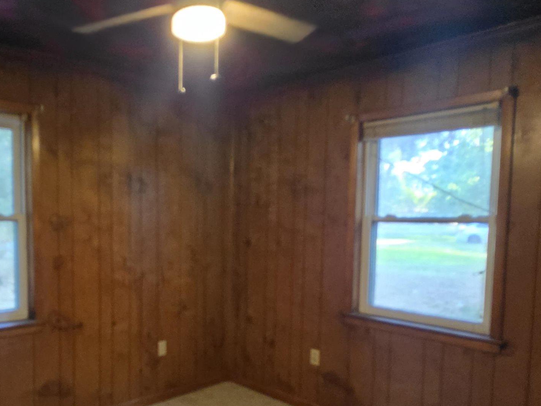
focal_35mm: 28
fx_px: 438
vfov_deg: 49.3
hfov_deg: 61.2
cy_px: 251
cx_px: 161
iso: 1000
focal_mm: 2.2
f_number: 1.9
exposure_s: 1/60
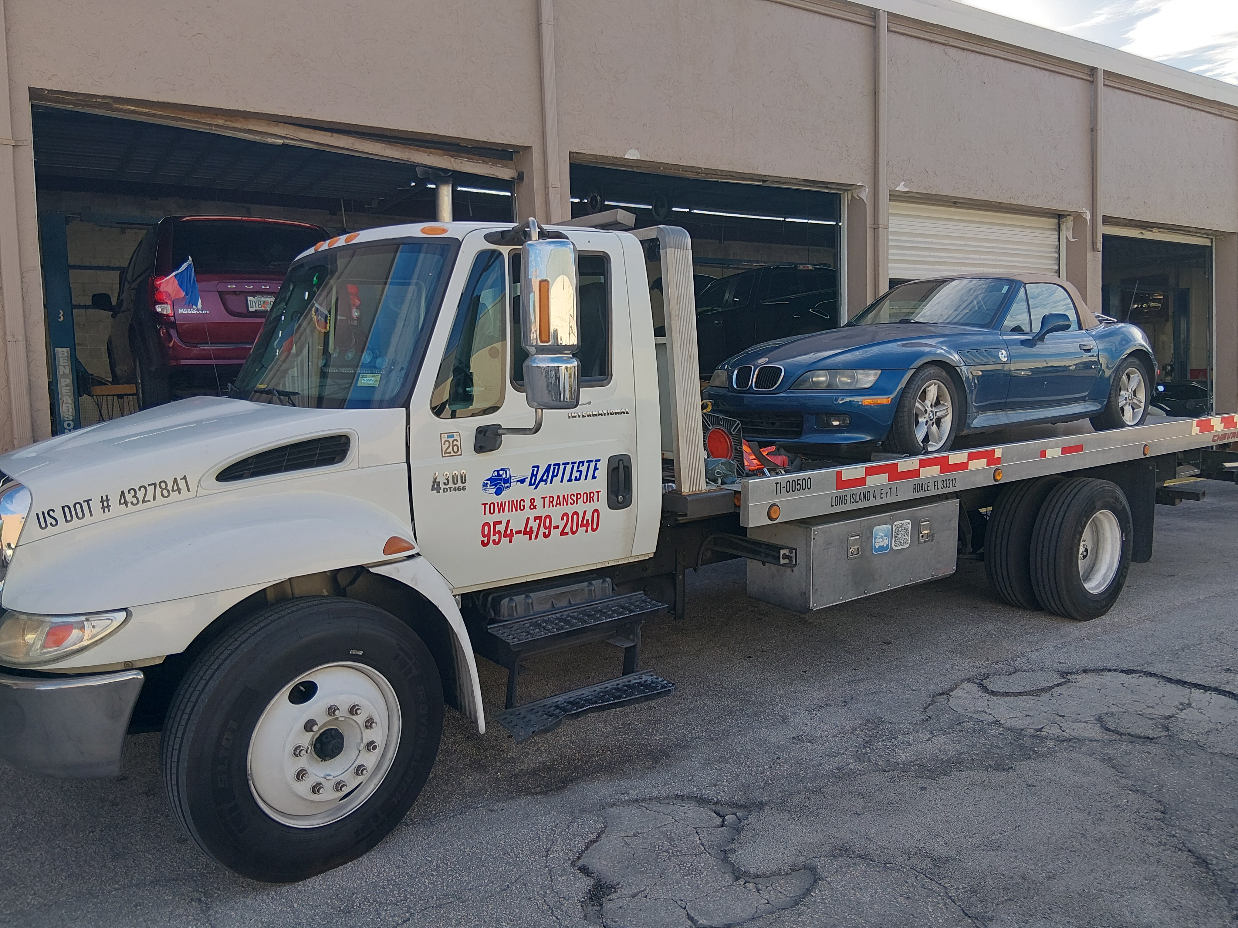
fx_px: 930
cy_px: 464
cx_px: 619
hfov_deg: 67.3
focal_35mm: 26
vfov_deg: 53.1
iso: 20
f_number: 1.8
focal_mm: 3.86
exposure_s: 1/197
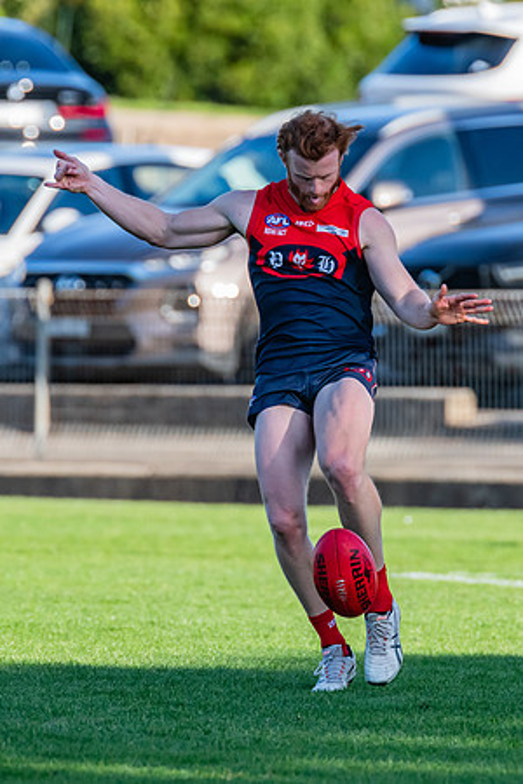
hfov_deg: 1.7
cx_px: 244
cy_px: 413
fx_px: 17221
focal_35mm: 790
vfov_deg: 2.6
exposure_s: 1/1600
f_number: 5.6
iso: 800
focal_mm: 420
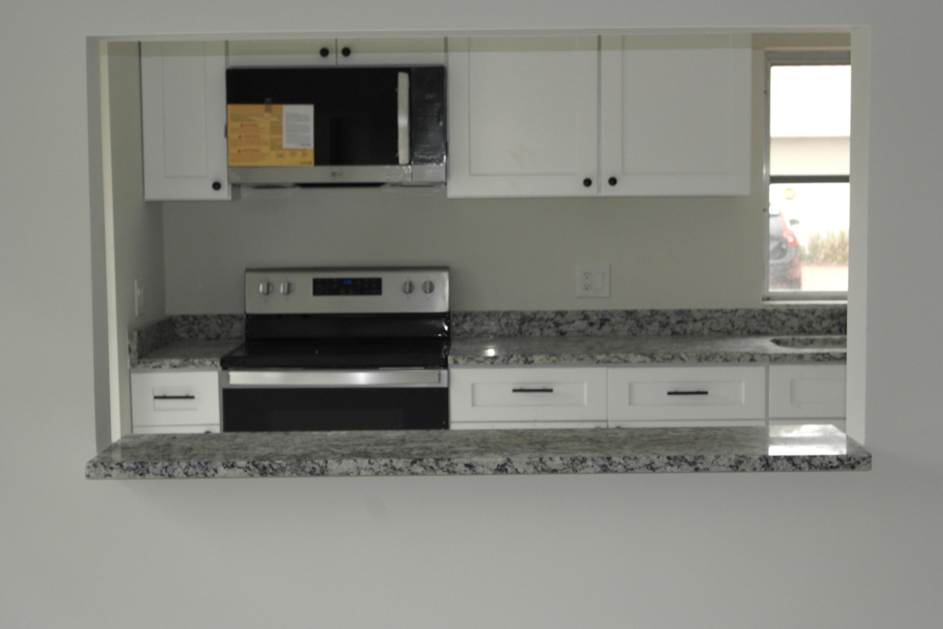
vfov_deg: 23.4
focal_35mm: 58
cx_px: 472
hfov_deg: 34.5
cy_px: 314
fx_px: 1519
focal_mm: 38
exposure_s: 1/125
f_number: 10
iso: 800
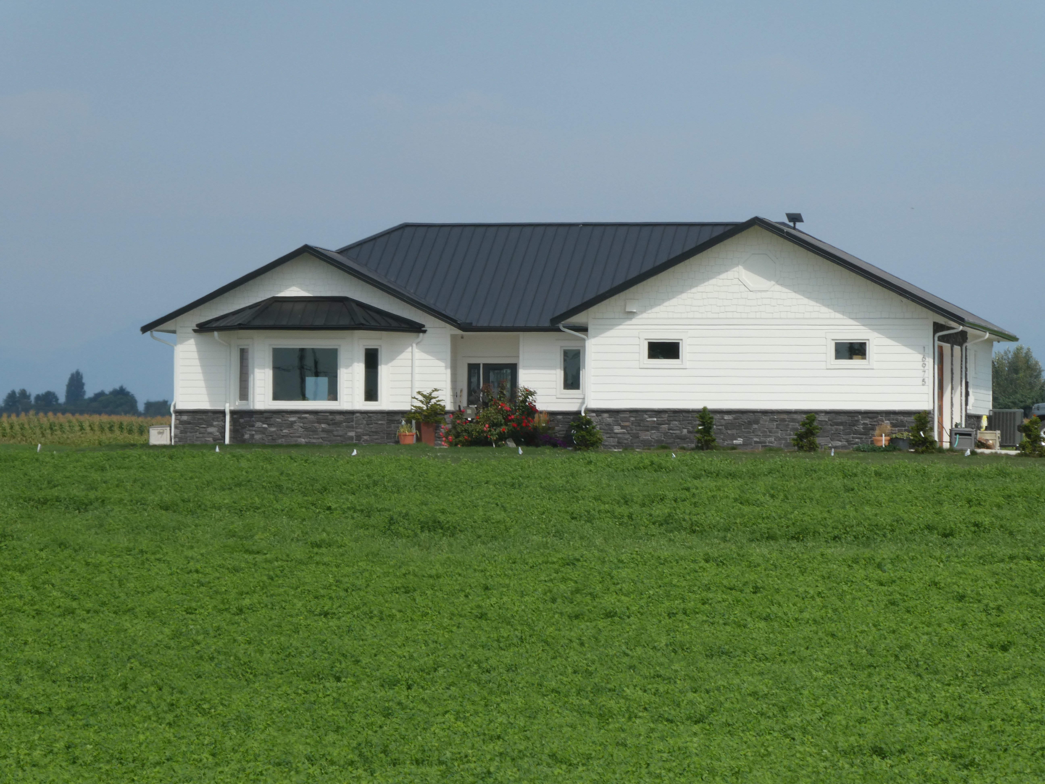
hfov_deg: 11.5
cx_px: 522
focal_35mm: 172
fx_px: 5192
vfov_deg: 8.6
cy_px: 392
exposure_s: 1/500
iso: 80
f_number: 5.6
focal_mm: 30.9
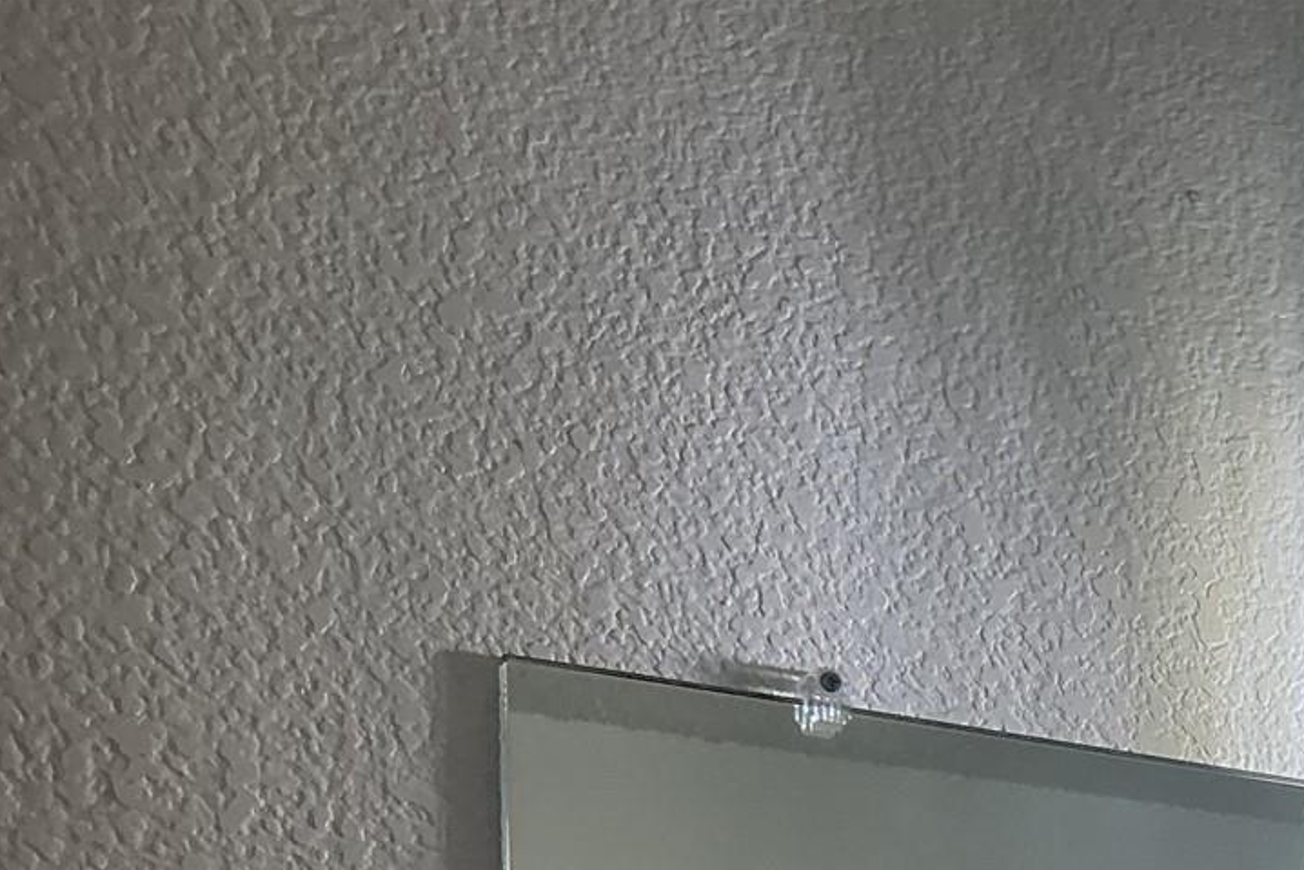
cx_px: 1780
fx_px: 3116
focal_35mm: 86
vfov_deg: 14.6
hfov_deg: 21.1
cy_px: 1393
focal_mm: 3
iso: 32
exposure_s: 1/120
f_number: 1.8
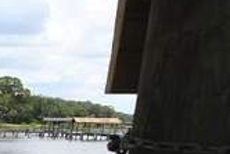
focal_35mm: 77
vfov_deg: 16.4
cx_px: -270
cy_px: 221
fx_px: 492
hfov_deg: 16.7
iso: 125
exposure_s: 1/200
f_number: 8
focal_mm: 11
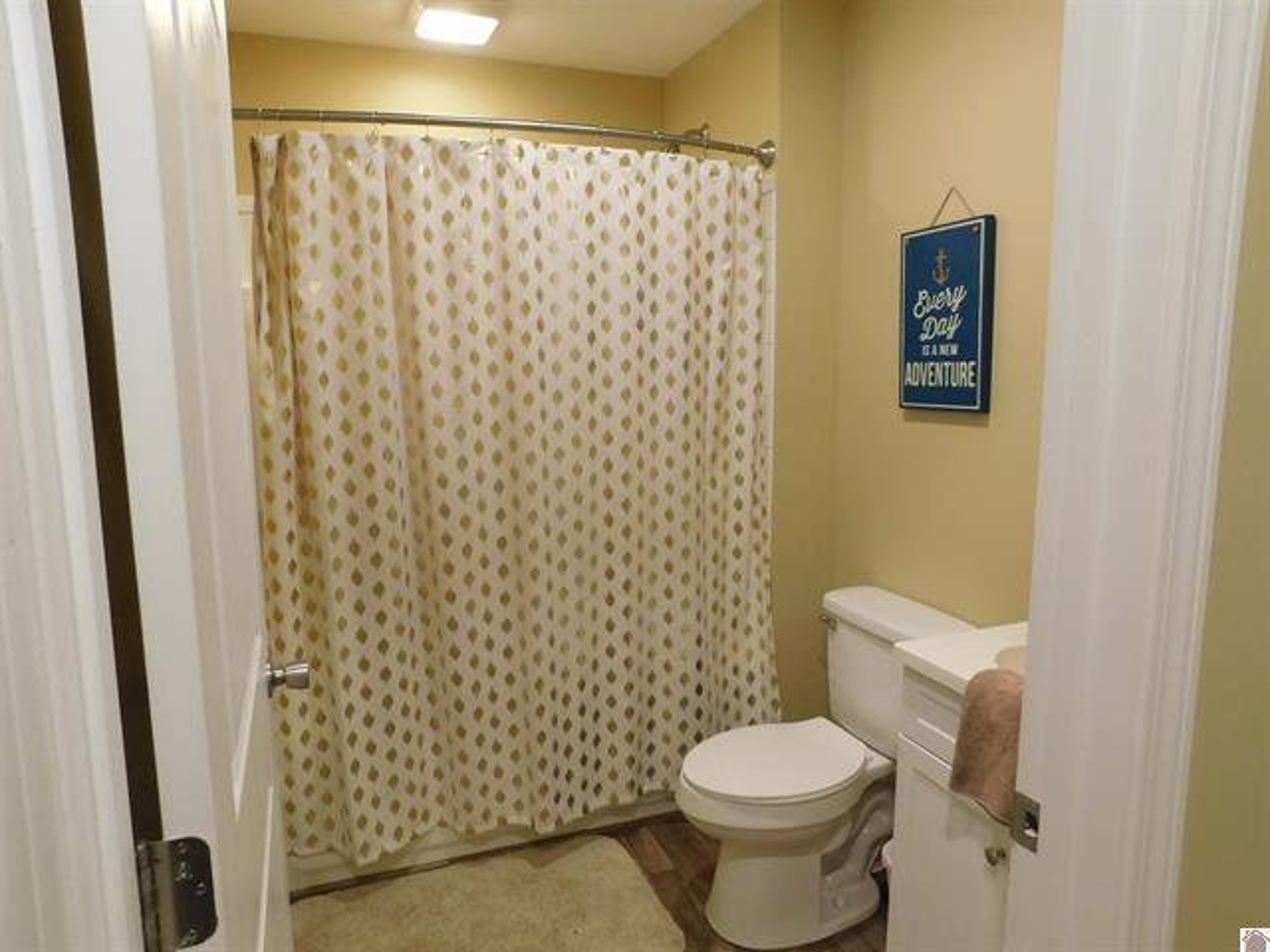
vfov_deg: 58.9
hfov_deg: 73.9
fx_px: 844
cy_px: 476
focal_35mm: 23
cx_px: 635
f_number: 3
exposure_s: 1/30
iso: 250
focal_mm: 4
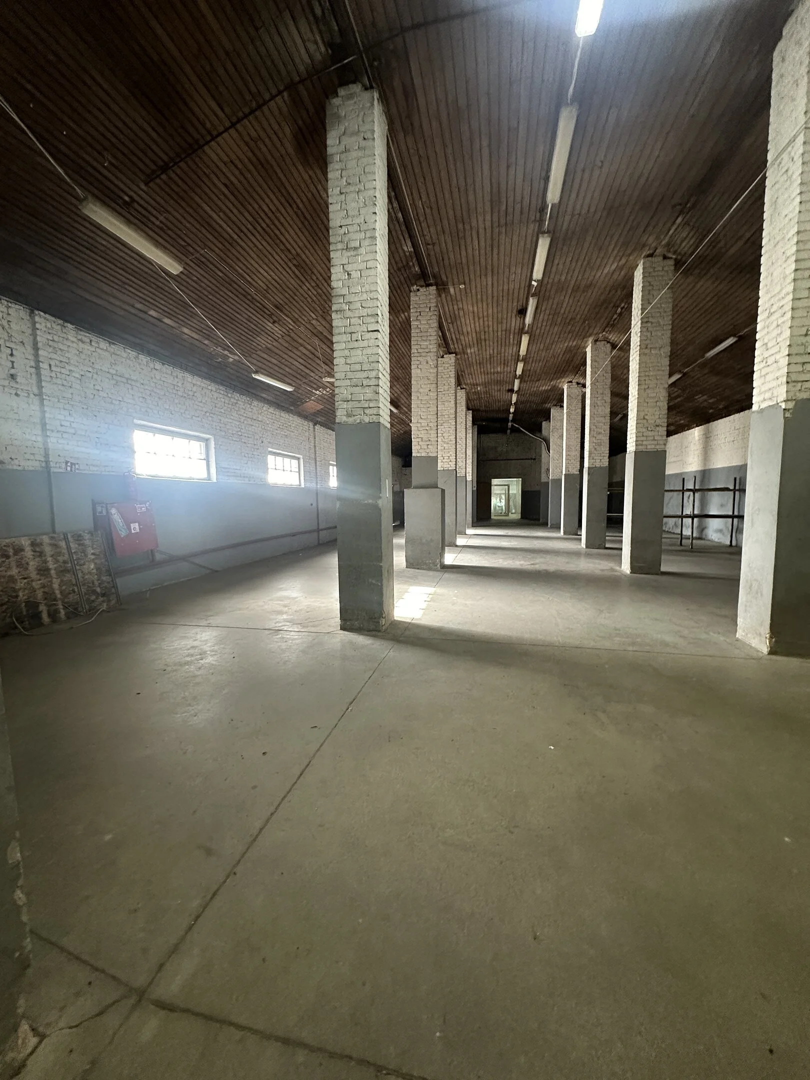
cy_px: 540
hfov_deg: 85.7
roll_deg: +0.1
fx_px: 437
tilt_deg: -5.3
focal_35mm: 14
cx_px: 405
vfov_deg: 102.1
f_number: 2.2
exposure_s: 1/50
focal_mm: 2.22
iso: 400
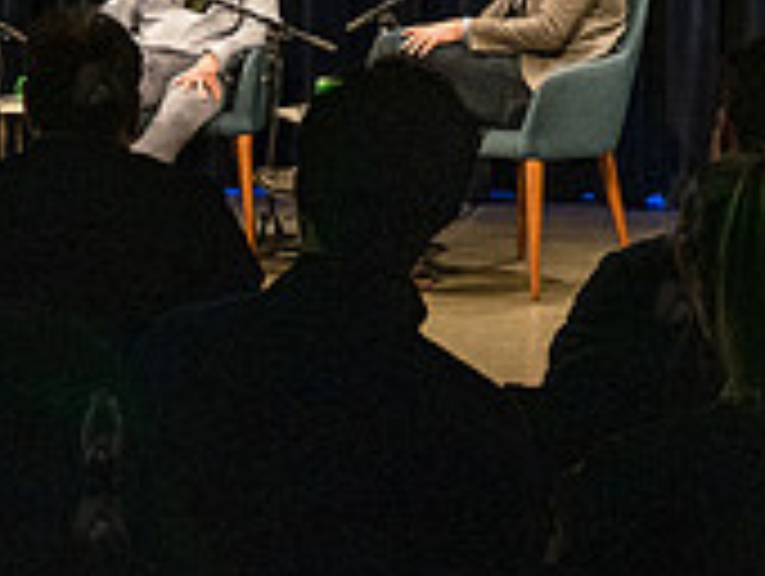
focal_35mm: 96
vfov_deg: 15.2
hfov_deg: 20.1
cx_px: 99
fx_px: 2125
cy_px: 25
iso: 3200
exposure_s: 1/250
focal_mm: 29
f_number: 4
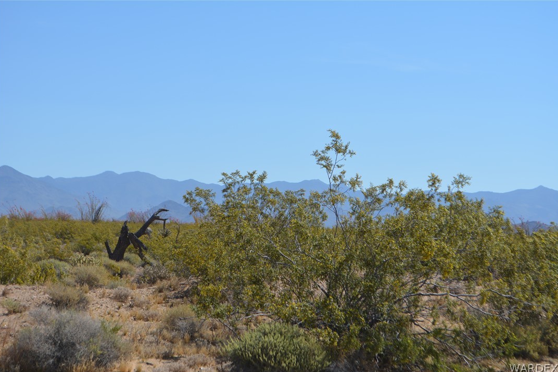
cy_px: 188
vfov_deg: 16.3
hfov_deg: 24.3
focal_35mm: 84
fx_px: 1294
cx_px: 278
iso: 140
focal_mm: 55
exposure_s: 1/500
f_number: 8
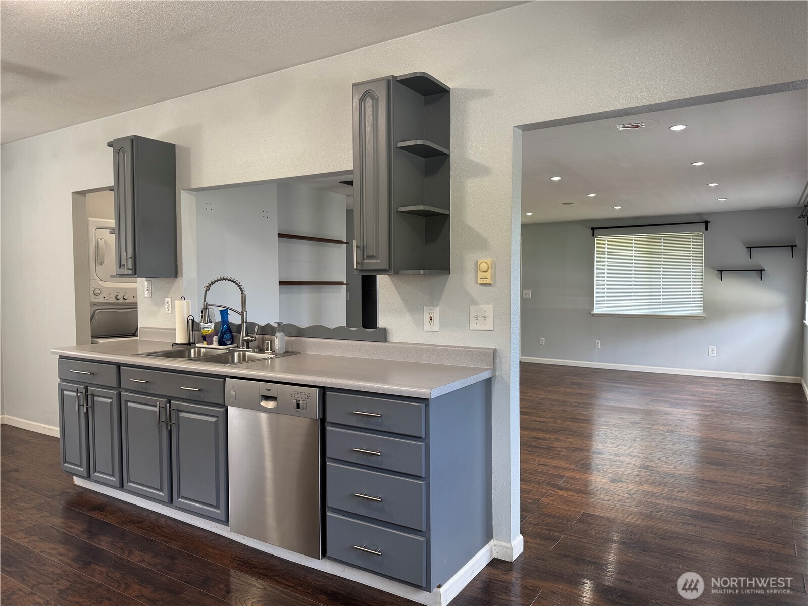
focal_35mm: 24
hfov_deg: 71.6
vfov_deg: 56.8
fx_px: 560
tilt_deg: -2.9
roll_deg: +0.6
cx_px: 404
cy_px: 303
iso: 125
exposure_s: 1/60
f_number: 1.78
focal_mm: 6.76
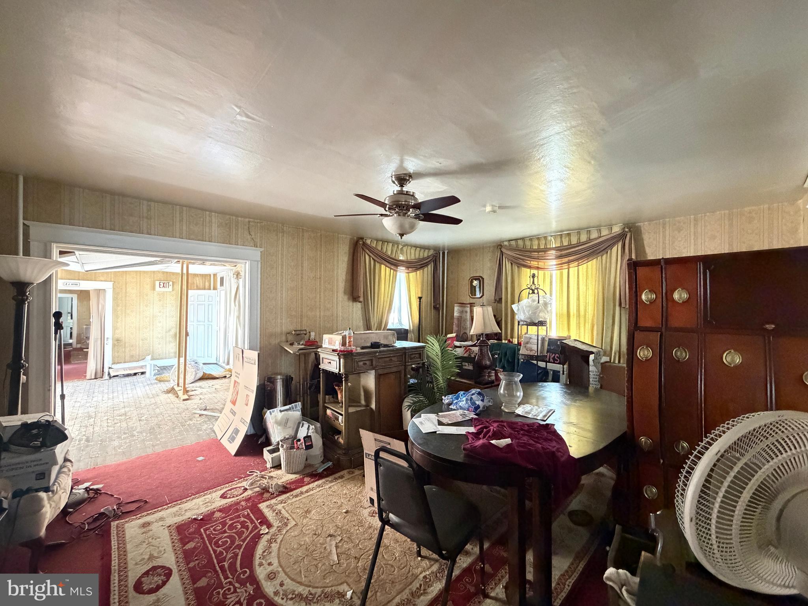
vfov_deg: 85.7
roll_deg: -0.7
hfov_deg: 102.1
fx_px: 327
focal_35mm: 14
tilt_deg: +0.3
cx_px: 404
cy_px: 303
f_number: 2.2
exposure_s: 1/52
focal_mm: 2.22
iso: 1250
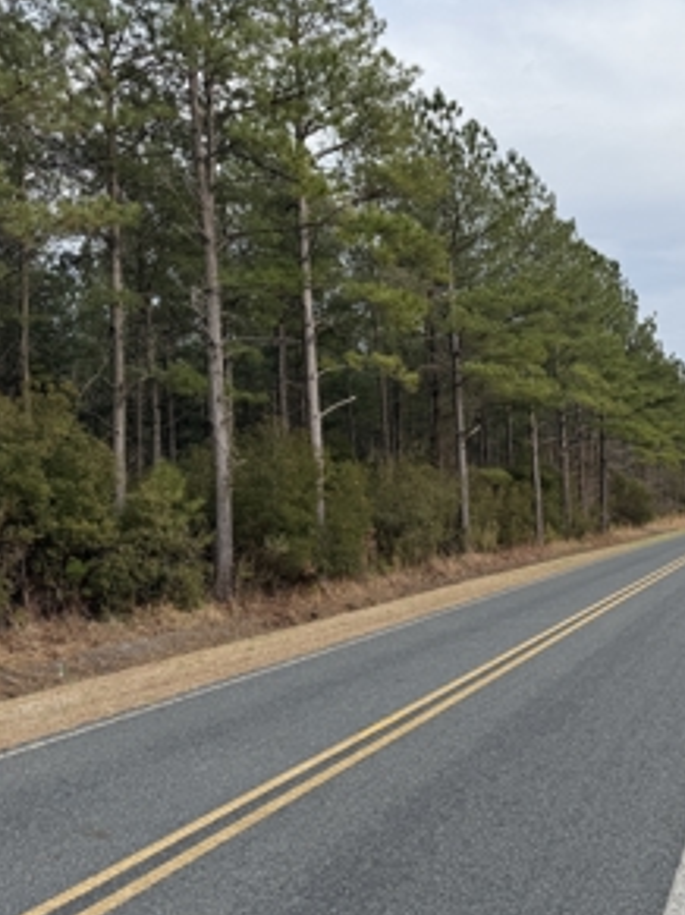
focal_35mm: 33
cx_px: 600
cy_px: 465
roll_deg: +2.7
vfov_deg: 55.4
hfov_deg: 40.1
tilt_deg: +2.8
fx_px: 871
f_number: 1.78
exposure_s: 1/1949
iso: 80
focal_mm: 6.76
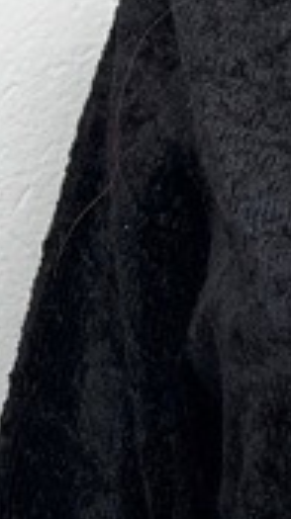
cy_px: 655
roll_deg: -0.6
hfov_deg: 7.2
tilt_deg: -7.5
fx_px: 2230
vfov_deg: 12.9
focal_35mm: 162
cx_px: 615
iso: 80
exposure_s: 1/121
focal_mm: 5.1
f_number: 1.6
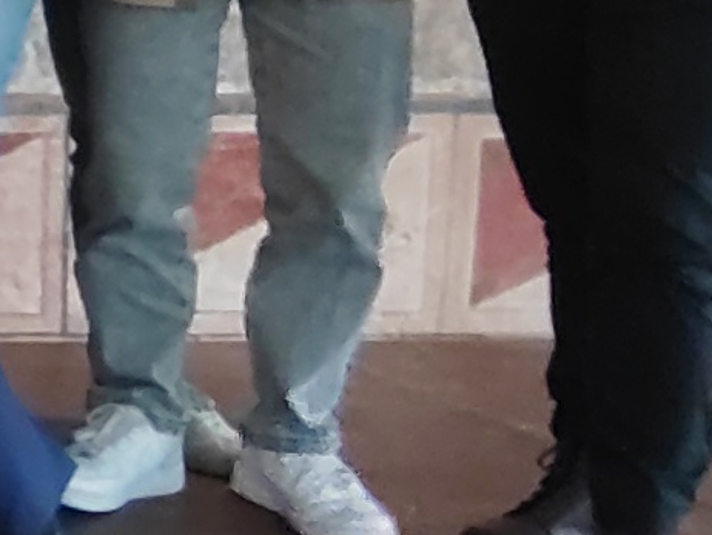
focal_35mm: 113
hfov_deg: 12.6
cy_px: 0
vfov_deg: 13.0
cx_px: -1110
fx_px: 2325
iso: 540
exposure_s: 1/20
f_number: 2.2
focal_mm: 1.68
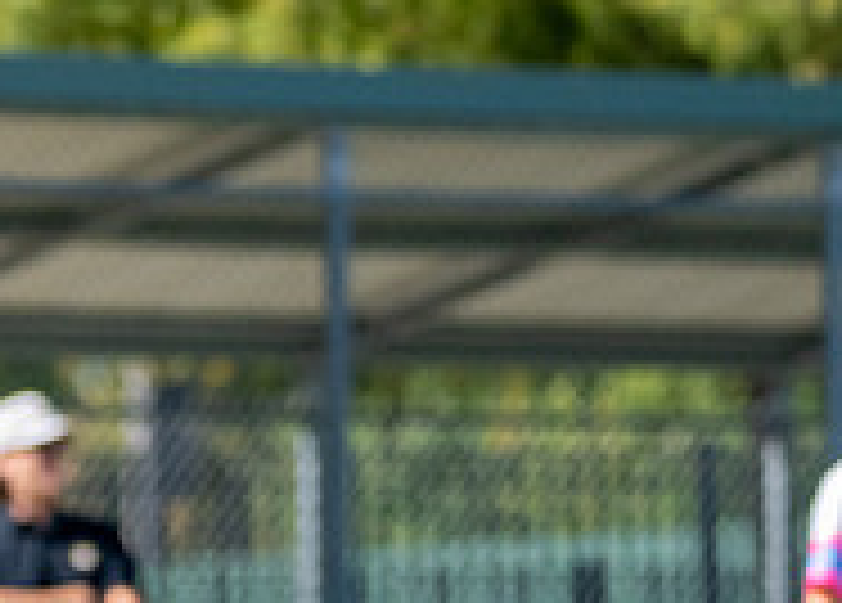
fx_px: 15489
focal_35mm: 647
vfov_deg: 2.2
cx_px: -379
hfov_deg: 3.1
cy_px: 746
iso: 1000
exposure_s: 1/3200
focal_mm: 154
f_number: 5
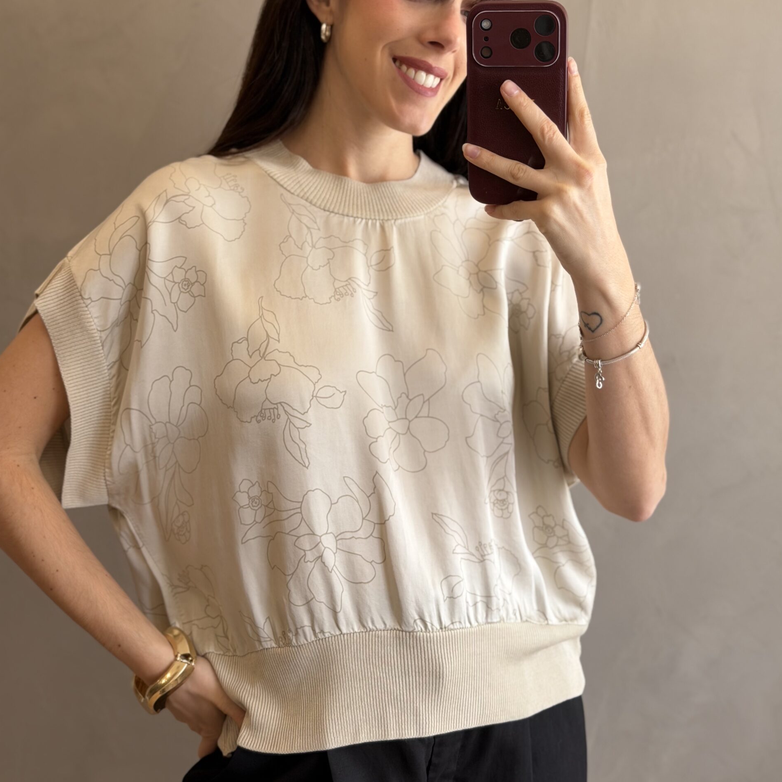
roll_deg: -3.8
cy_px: 328
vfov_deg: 30.0
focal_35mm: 57
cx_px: 392
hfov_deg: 30.0
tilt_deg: -14.1
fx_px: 1457
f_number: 1.78
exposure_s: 1/121
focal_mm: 6.76
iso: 64
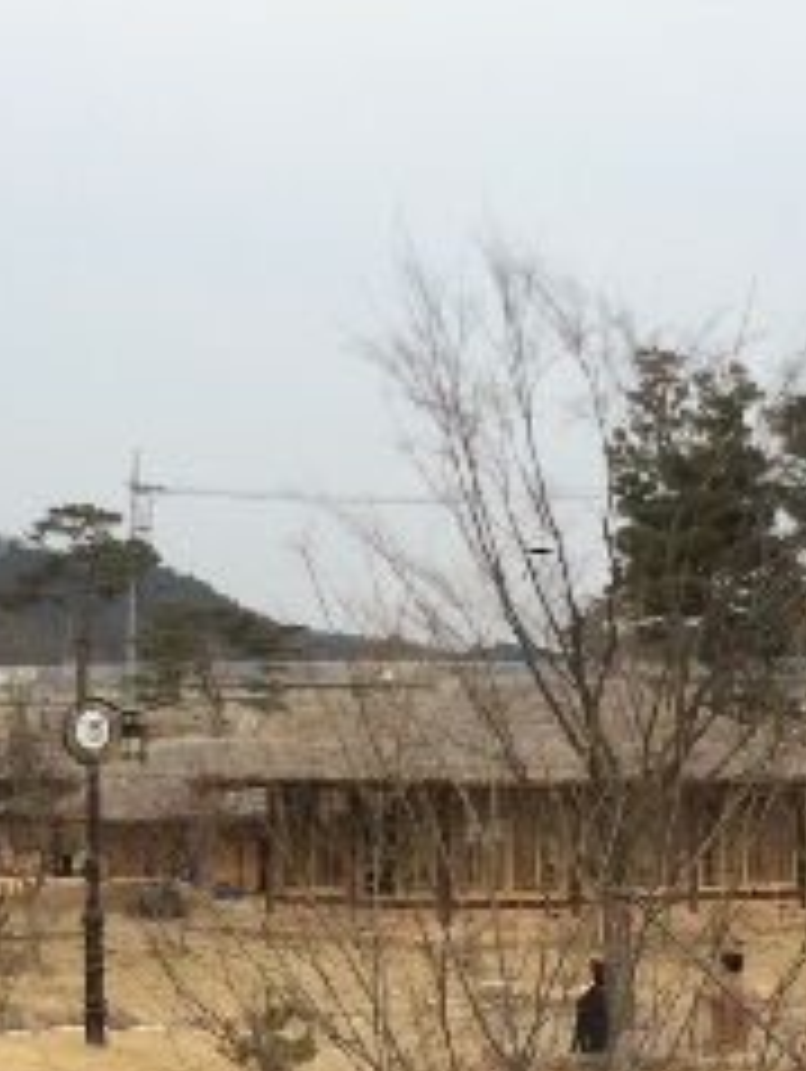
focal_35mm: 90
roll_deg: +1.7
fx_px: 2789
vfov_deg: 21.7
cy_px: 551
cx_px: 419
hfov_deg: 16.4
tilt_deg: +4.3
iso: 32
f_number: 2.2
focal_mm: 4.15
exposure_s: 1/1866
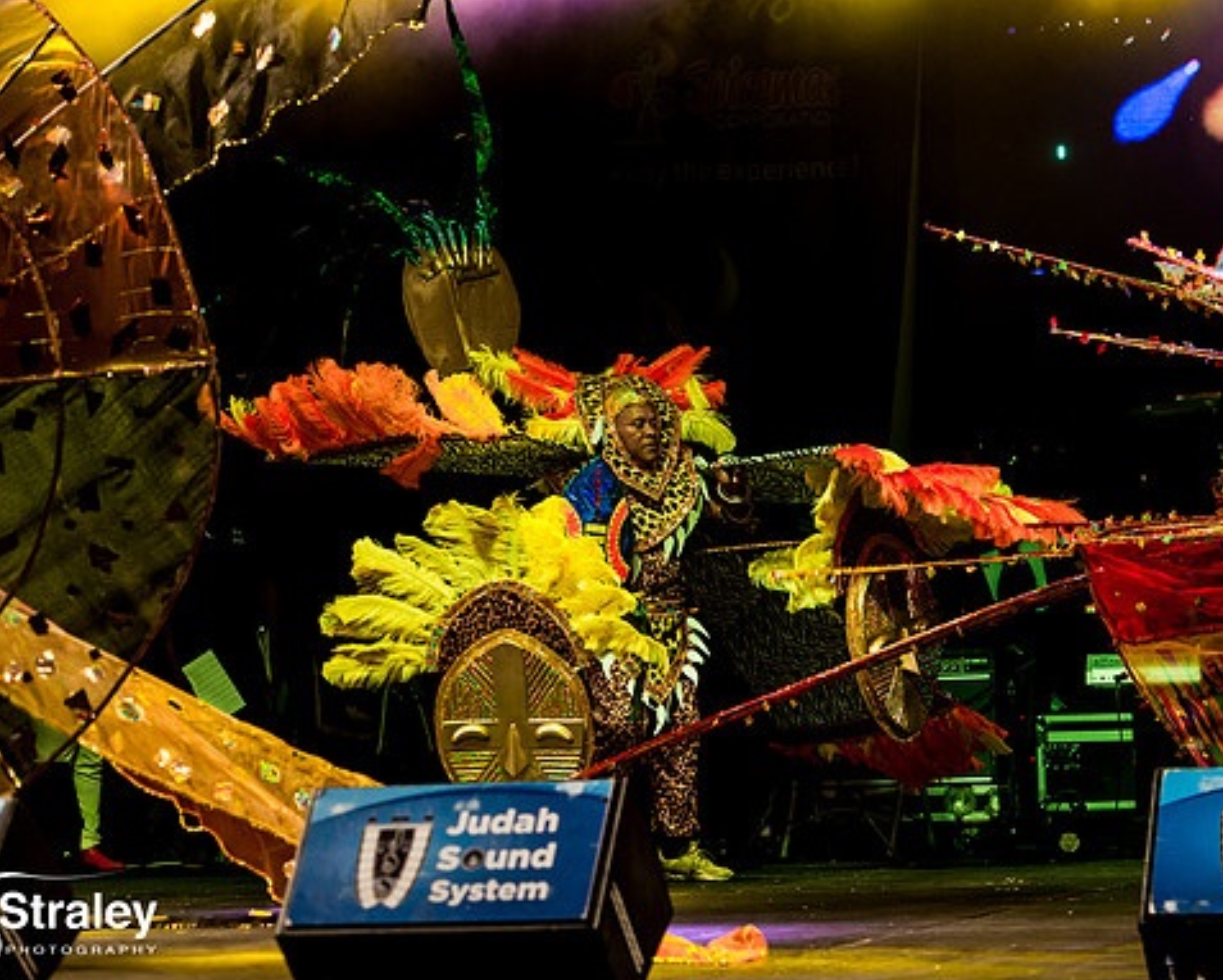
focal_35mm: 114
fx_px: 4128
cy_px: 493
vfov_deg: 13.5
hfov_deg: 16.8
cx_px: 672
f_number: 5.6
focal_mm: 100
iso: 2500
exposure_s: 1/320
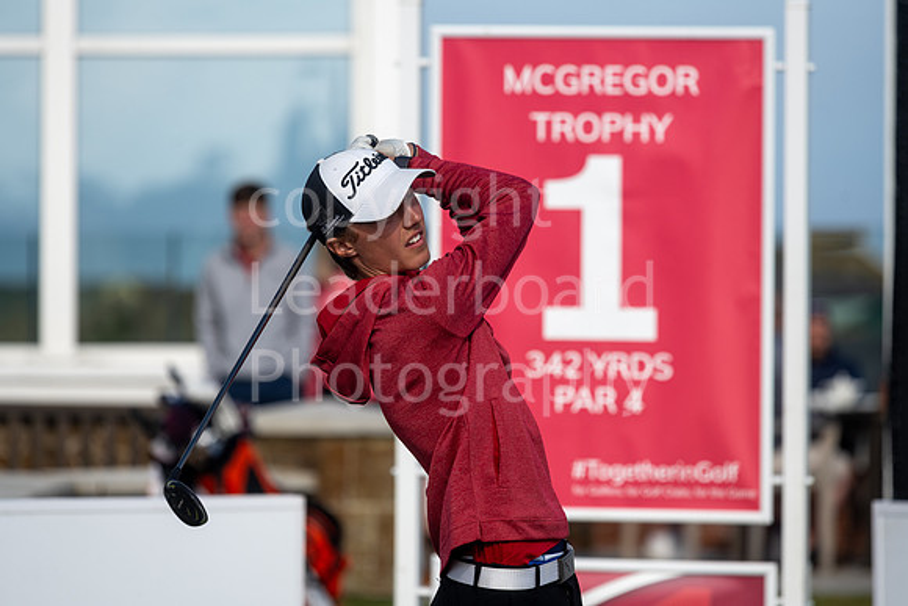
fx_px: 7568
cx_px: 454
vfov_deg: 4.6
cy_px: 303
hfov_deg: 6.9
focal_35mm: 300
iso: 160
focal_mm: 300
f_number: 5.6
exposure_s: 1/1250
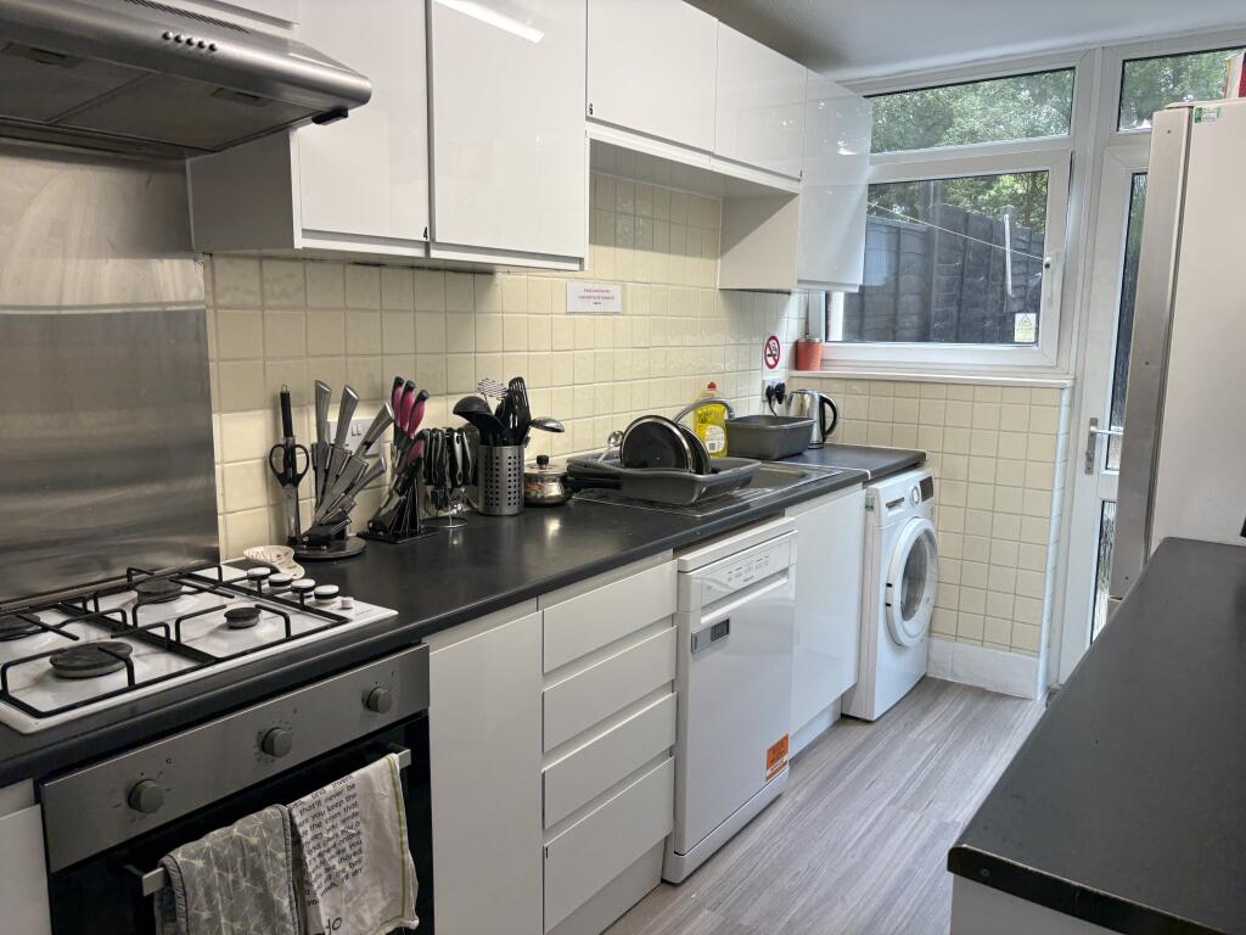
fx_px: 936
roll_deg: -0.3
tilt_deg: -6.3
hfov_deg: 67.3
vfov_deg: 53.1
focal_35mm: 26
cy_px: 468
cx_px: 623
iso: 80
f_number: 1.6
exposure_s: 1/100
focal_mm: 5.96
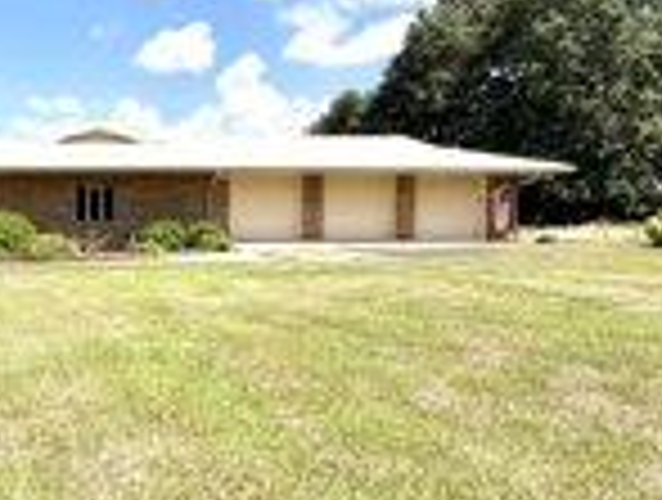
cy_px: 239
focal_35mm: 38
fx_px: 728
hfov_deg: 42.3
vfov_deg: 37.9
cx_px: 0
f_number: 2.2
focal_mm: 2.22
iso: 50
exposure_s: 1/1961
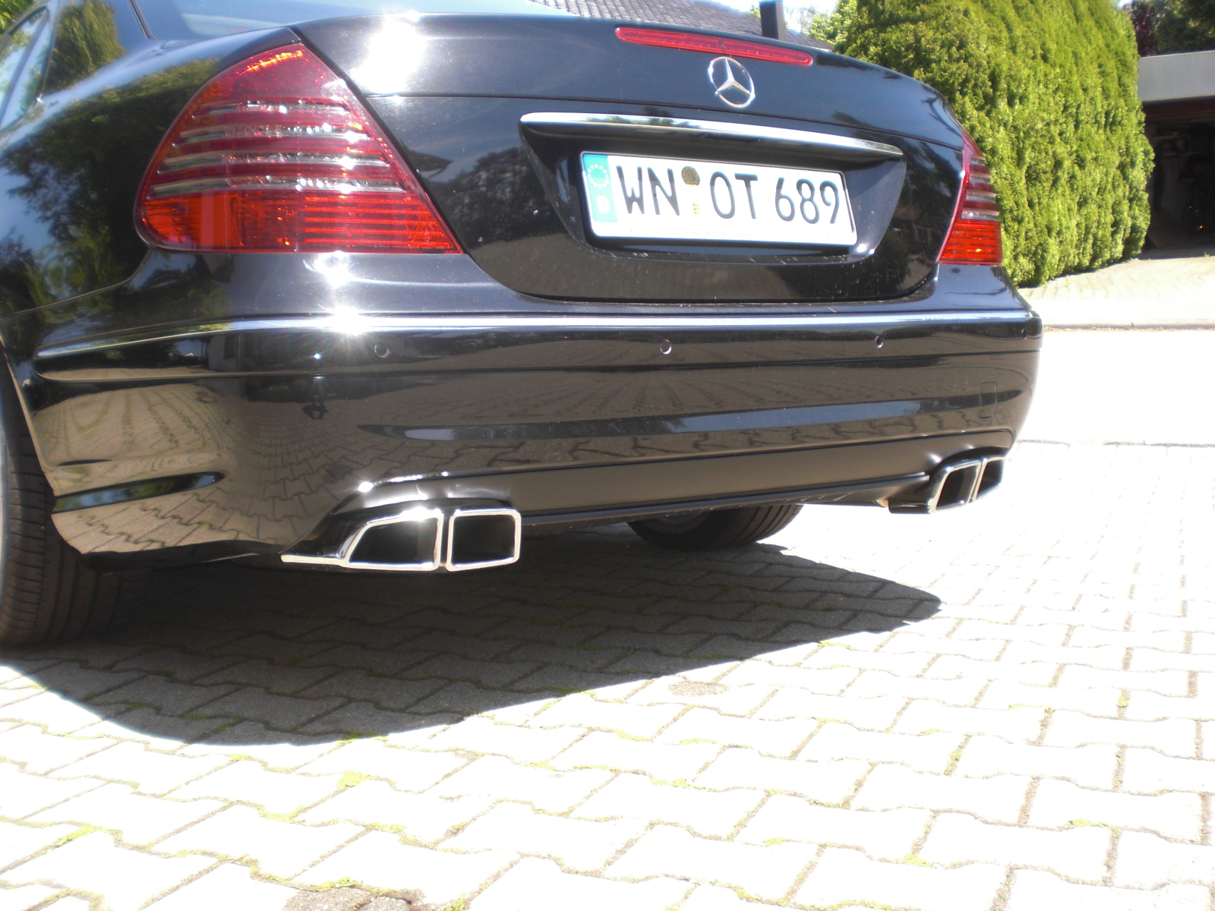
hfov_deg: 49.0
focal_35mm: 38
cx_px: 608
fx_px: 1334
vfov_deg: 37.7
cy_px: 456
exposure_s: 1/250
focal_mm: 6.3
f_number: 3.1
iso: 64
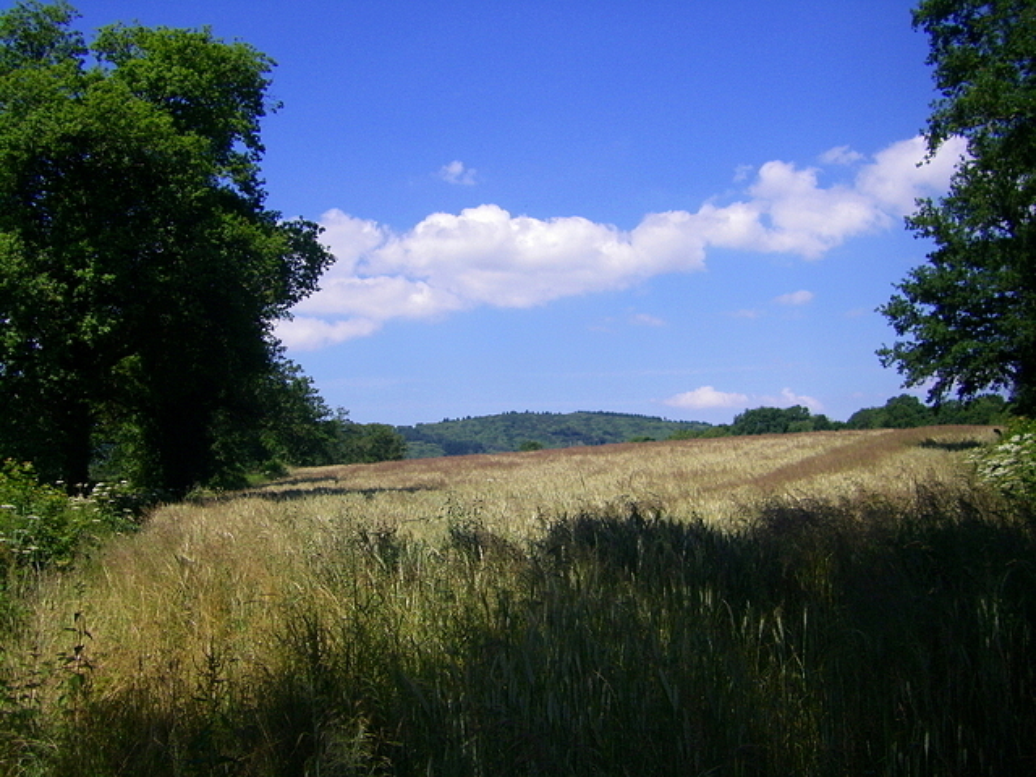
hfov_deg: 49.0
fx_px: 1137
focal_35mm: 38
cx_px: 518
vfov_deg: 37.7
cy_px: 388
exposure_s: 1/250
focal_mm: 6.3
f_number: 7
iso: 80
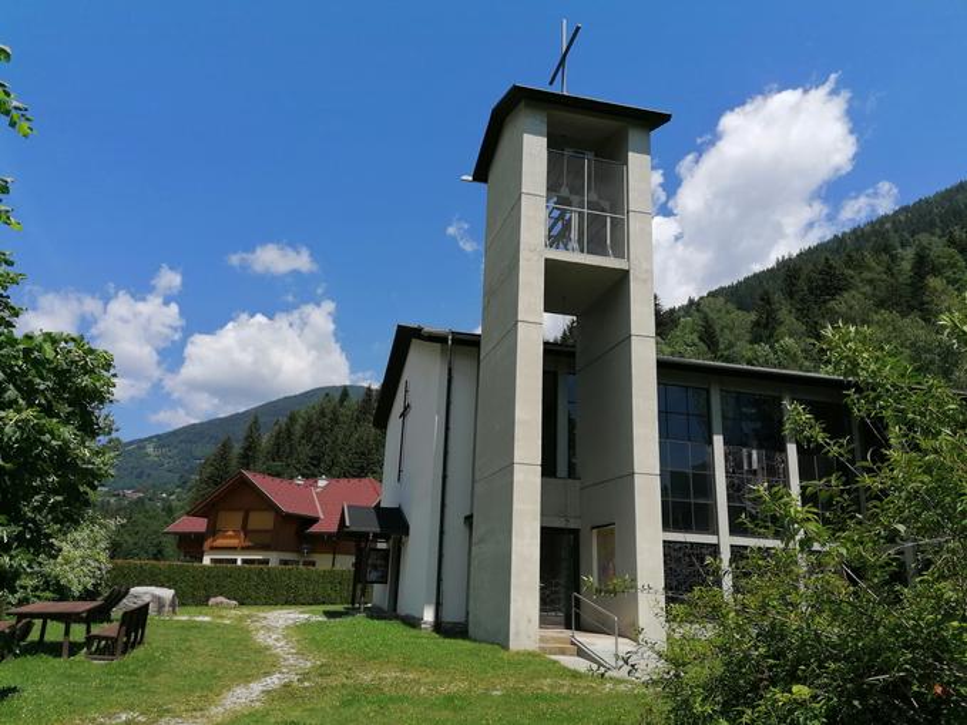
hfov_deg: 65.3
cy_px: 362
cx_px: 484
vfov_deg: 51.3
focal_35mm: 27
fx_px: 754
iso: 50
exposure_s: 1/1972
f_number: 1.8
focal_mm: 4.75
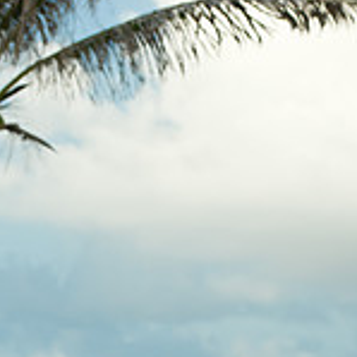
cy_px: 506
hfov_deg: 7.4
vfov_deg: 7.3
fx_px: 2754
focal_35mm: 236
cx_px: 243
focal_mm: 92
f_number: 4
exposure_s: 1/1000
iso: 200
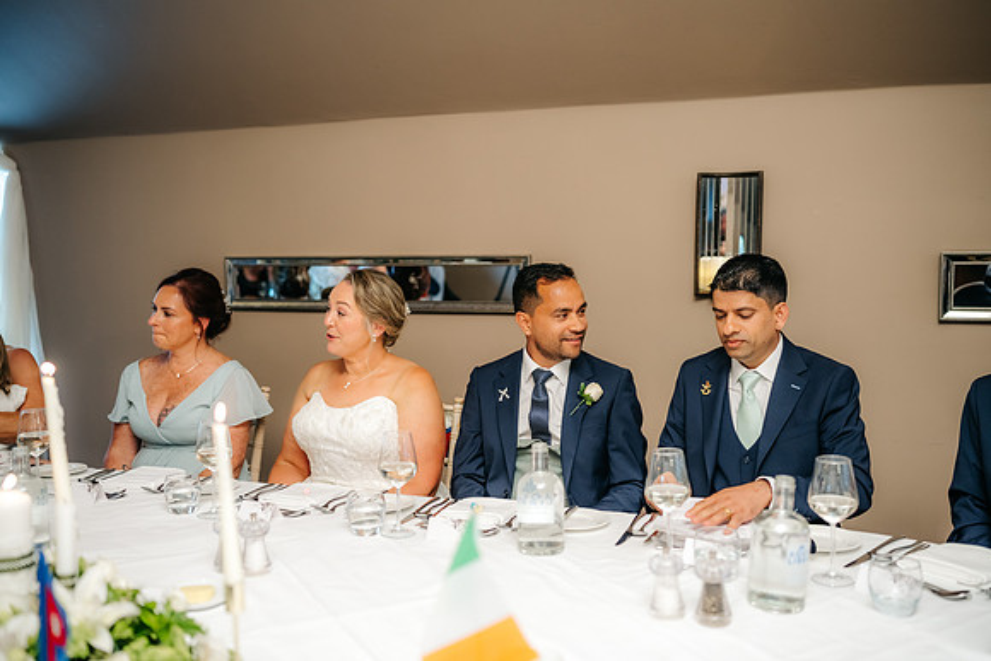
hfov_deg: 54.4
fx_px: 964
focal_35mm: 35
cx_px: 496
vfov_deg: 37.9
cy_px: 330
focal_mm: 35
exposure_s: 1/200
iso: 640
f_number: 1.8
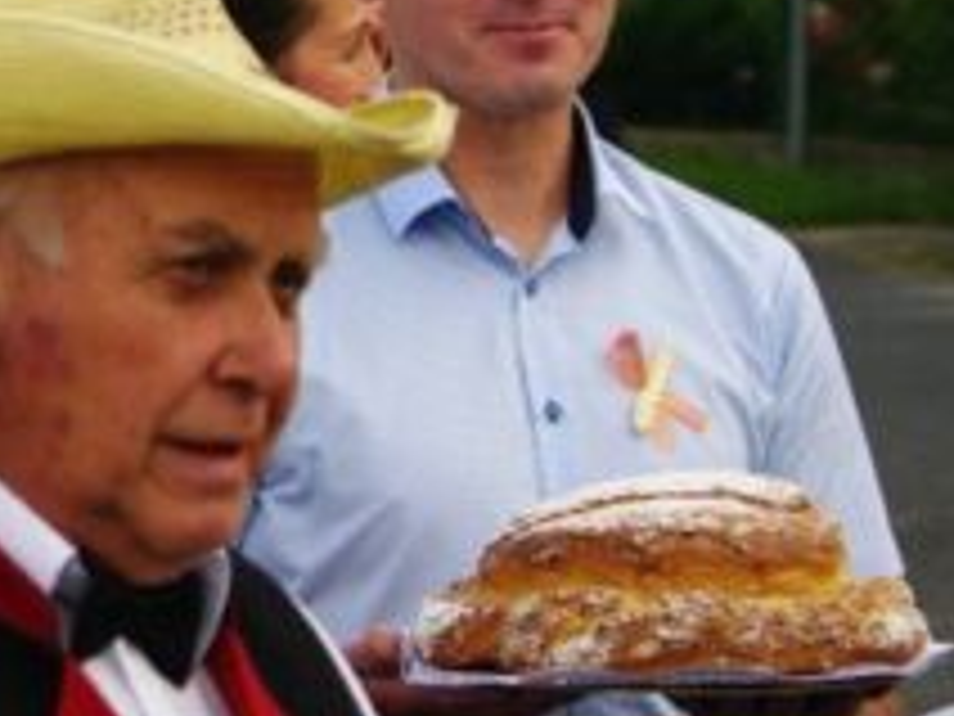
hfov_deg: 6.5
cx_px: -441
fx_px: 8351
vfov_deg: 4.9
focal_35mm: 303
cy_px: 140
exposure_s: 1/750
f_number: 5.6
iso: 280
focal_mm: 58
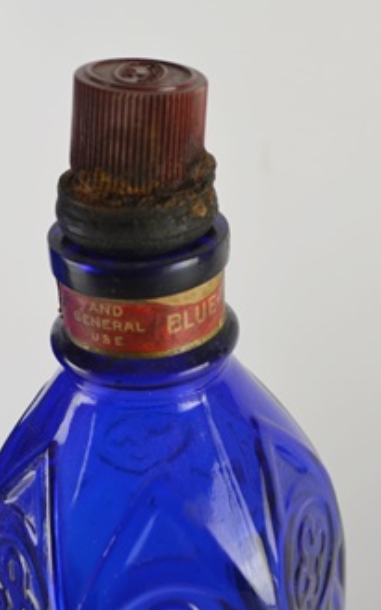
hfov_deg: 23.1
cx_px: 151
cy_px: 240
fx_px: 930
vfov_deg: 36.1
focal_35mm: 56
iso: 280
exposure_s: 1/125
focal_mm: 20
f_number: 5.6
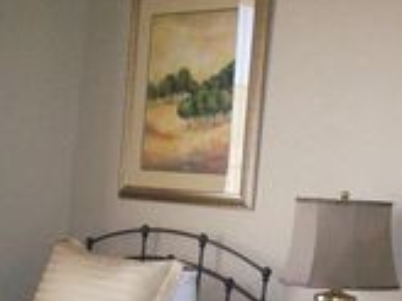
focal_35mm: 83
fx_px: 964
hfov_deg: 23.4
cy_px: 330
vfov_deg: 17.2
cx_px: 294
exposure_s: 1/64
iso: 400
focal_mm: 6.2
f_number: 2.8
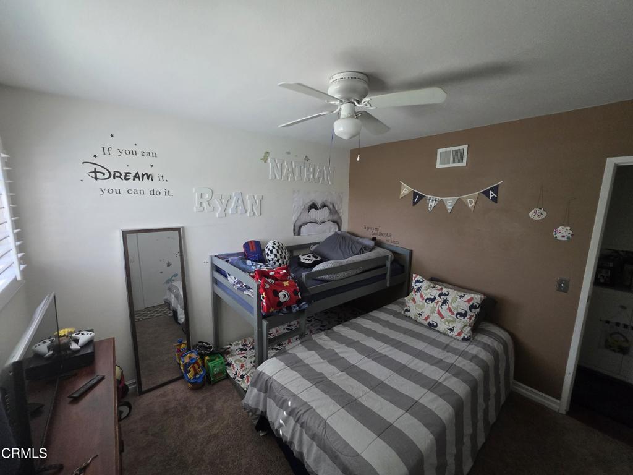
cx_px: 316
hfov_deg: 106.2
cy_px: 238
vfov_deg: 89.9
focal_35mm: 13
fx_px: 238
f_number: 1.9
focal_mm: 2.2
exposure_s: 1/359
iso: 400
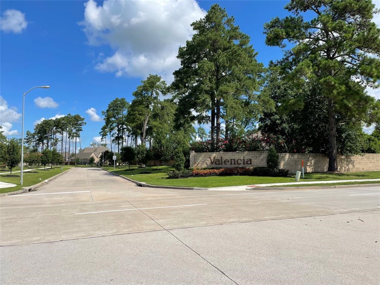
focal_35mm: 26
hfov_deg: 67.3
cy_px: 142
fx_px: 285
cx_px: 190
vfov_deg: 53.1
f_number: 1.6
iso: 32
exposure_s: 1/4292
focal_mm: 4.2
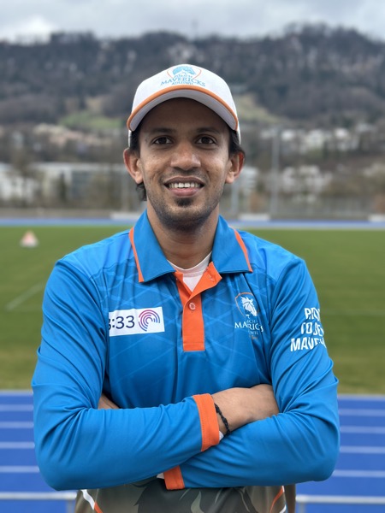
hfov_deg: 30.3
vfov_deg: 39.7
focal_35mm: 48
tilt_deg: -5.8
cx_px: 192
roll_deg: -1.4
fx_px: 712
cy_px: 256
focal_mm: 6.86
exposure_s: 1/919
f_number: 1.78
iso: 80
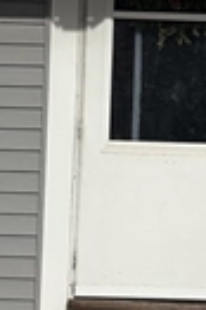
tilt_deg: +3.2
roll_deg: -1.7
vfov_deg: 12.9
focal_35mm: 159
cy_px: 121
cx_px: 208
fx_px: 1368
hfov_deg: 8.6
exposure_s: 1/7813
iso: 50
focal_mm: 5.96
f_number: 1.6
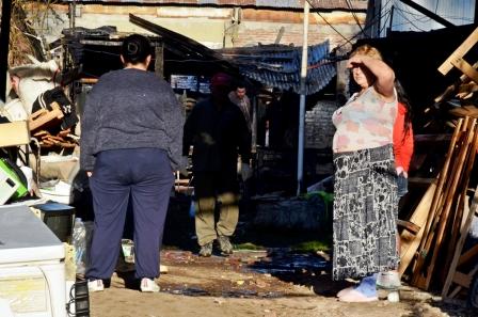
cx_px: 239
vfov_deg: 6.8
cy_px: 158
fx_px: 2684
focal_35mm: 202
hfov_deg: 10.2
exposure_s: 1/250
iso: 800
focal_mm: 135
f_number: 20
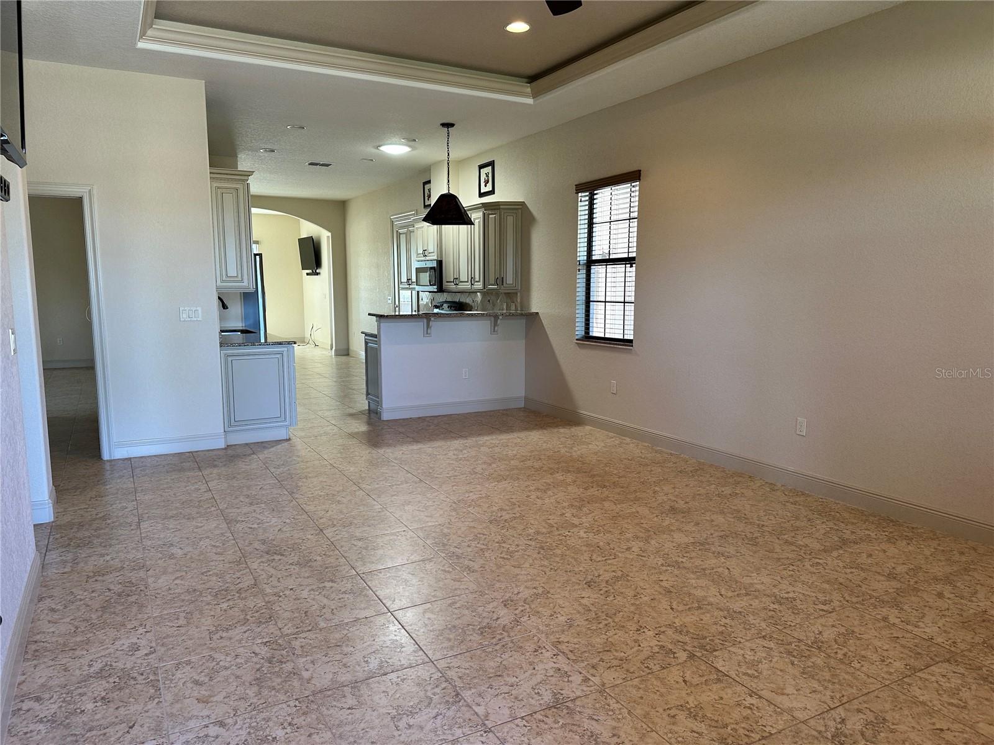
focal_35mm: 24
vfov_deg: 56.8
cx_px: 497
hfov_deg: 71.6
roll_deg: -0.4
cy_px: 372
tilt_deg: -6.9
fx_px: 689
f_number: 1.78
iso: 125
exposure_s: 1/60
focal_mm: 6.86
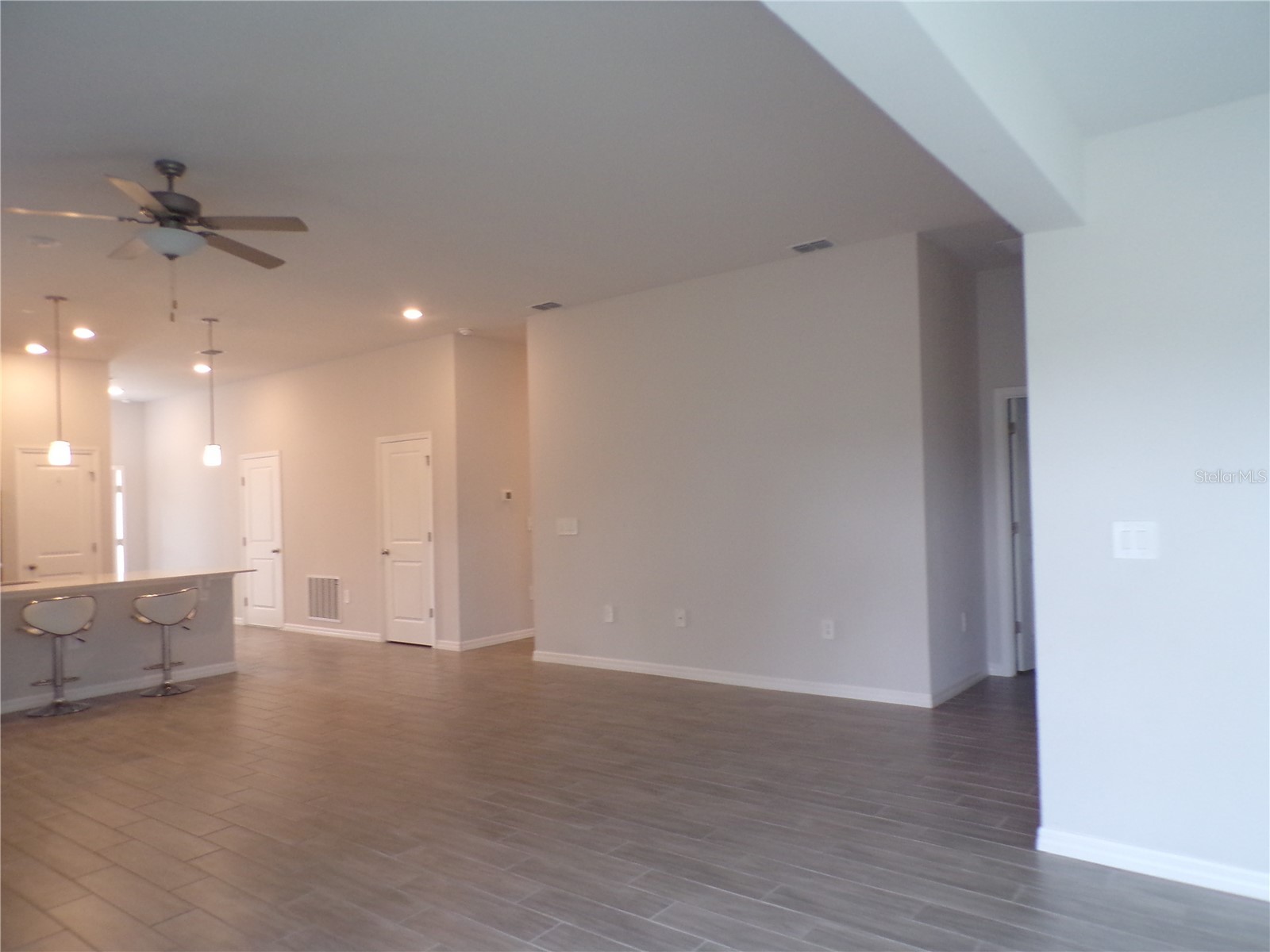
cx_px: 635
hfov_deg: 71.6
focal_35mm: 24
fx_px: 881
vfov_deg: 56.8
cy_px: 476
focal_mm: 4.3
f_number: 3
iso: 200
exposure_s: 1/34
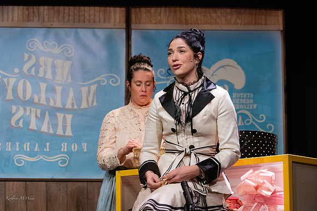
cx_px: 158
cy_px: 106
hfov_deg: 17.5
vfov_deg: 11.7
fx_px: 1030
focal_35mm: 117
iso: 4000
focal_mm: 117
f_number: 6.3
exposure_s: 1/400
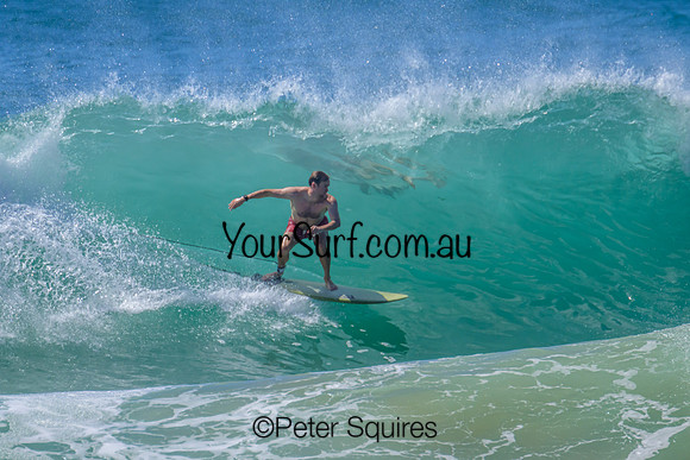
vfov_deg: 1.5
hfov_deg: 2.3
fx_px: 17525
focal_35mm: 914
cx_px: 296
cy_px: 197
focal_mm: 800
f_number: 11
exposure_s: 1/2000
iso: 900
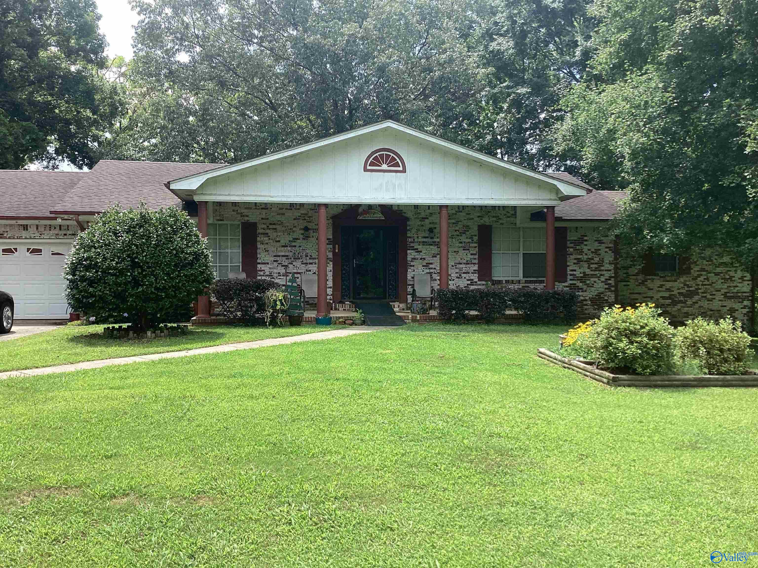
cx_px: 379
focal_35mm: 31
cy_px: 284
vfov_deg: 45.4
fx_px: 679
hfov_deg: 58.4
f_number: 2.4
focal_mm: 3.3
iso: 25
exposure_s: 1/476
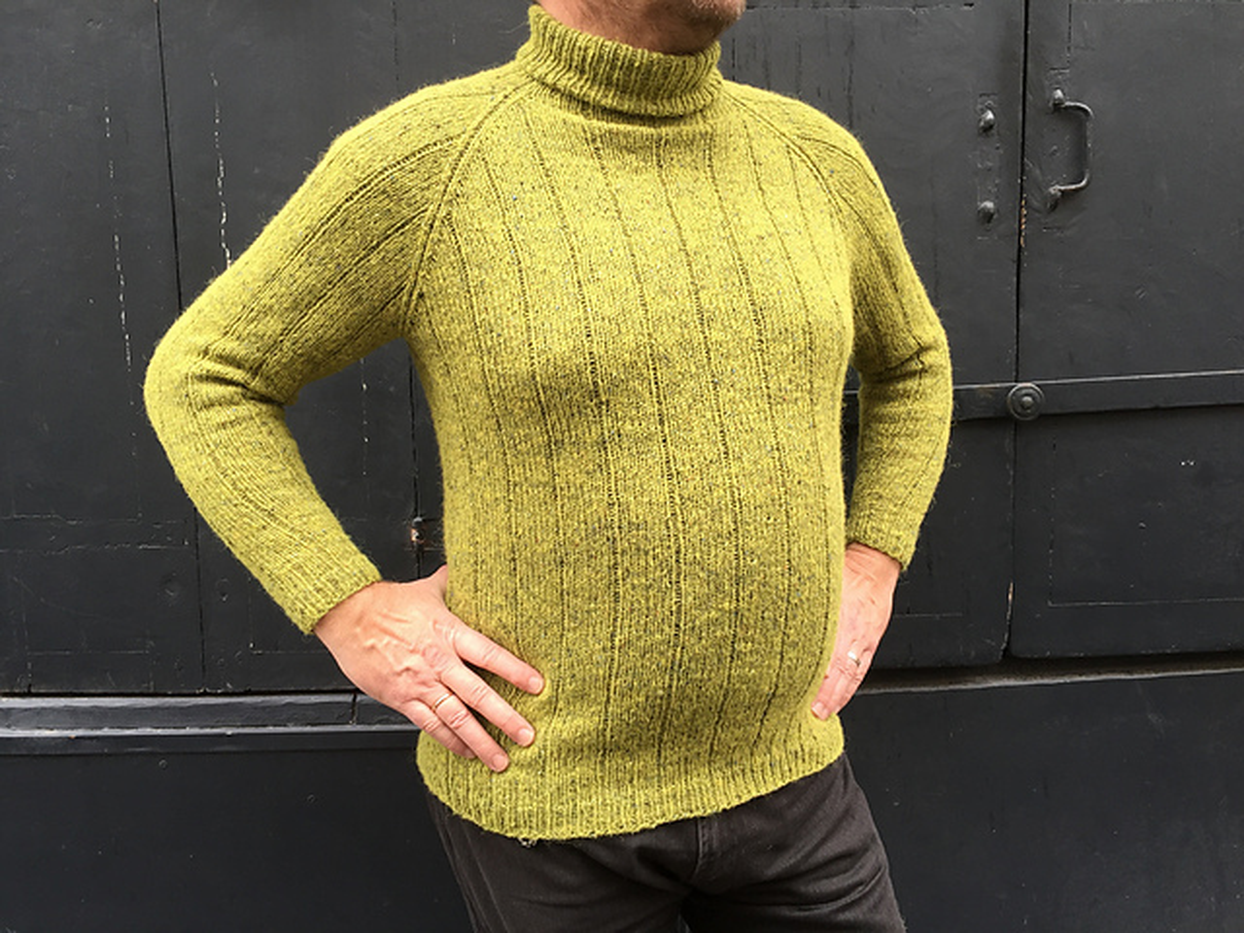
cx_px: 622
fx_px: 1042
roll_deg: +1.0
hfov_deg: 61.7
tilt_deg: -8.1
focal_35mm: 29
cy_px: 466
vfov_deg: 48.2
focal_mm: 4.15
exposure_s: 1/50
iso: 40
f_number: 2.2
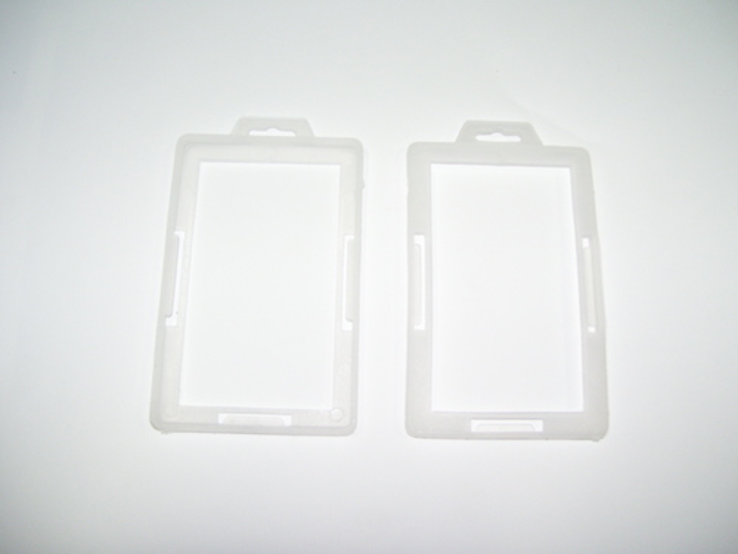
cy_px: 277
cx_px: 369
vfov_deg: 38.7
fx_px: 789
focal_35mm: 37
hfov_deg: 50.1
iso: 125
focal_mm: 6
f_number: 2.7
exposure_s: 1/90
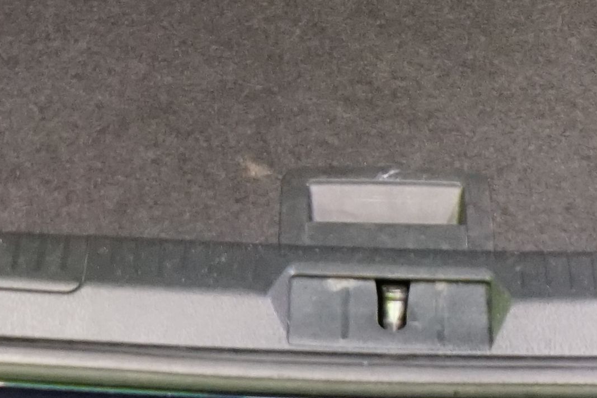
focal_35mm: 163
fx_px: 2704
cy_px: -439
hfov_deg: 12.6
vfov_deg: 8.0
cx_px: 367
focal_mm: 29
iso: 4000
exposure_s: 1/50
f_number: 5.6
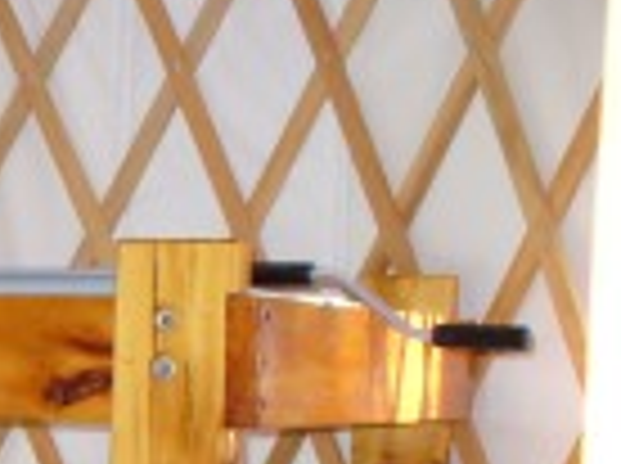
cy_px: 795
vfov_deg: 10.2
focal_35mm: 138
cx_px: -475
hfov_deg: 13.0
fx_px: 2471
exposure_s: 1/60
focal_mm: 6.1
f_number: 2.8
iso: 300
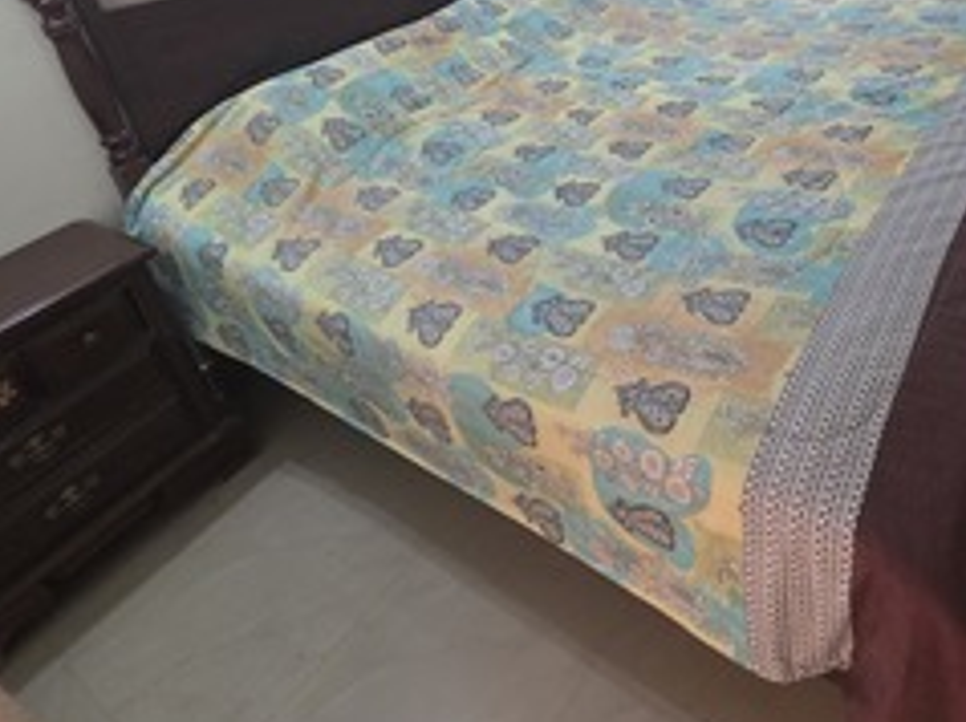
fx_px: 697
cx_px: 729
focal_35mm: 25
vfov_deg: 47.9
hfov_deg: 65.1
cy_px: 47
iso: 160
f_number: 1.9
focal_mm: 2.2
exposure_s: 1/100
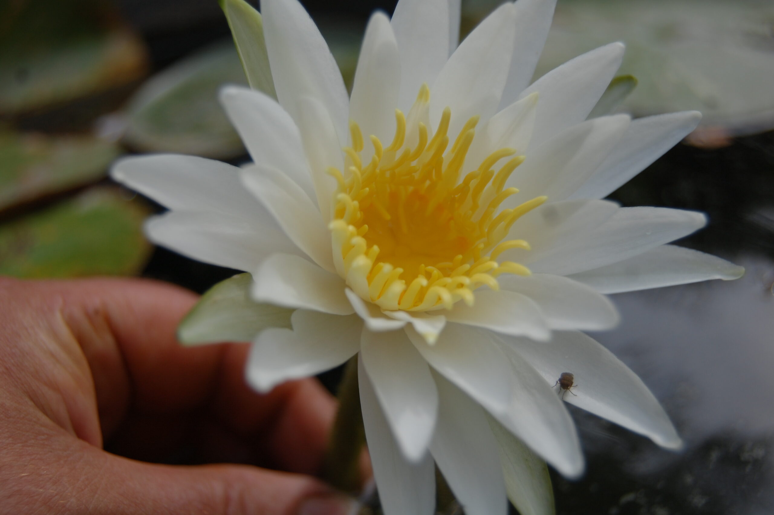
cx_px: 387
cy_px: 258
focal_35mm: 46
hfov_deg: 42.4
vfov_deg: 28.9
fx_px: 999
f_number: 4.5
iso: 200
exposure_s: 1/1250
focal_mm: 31
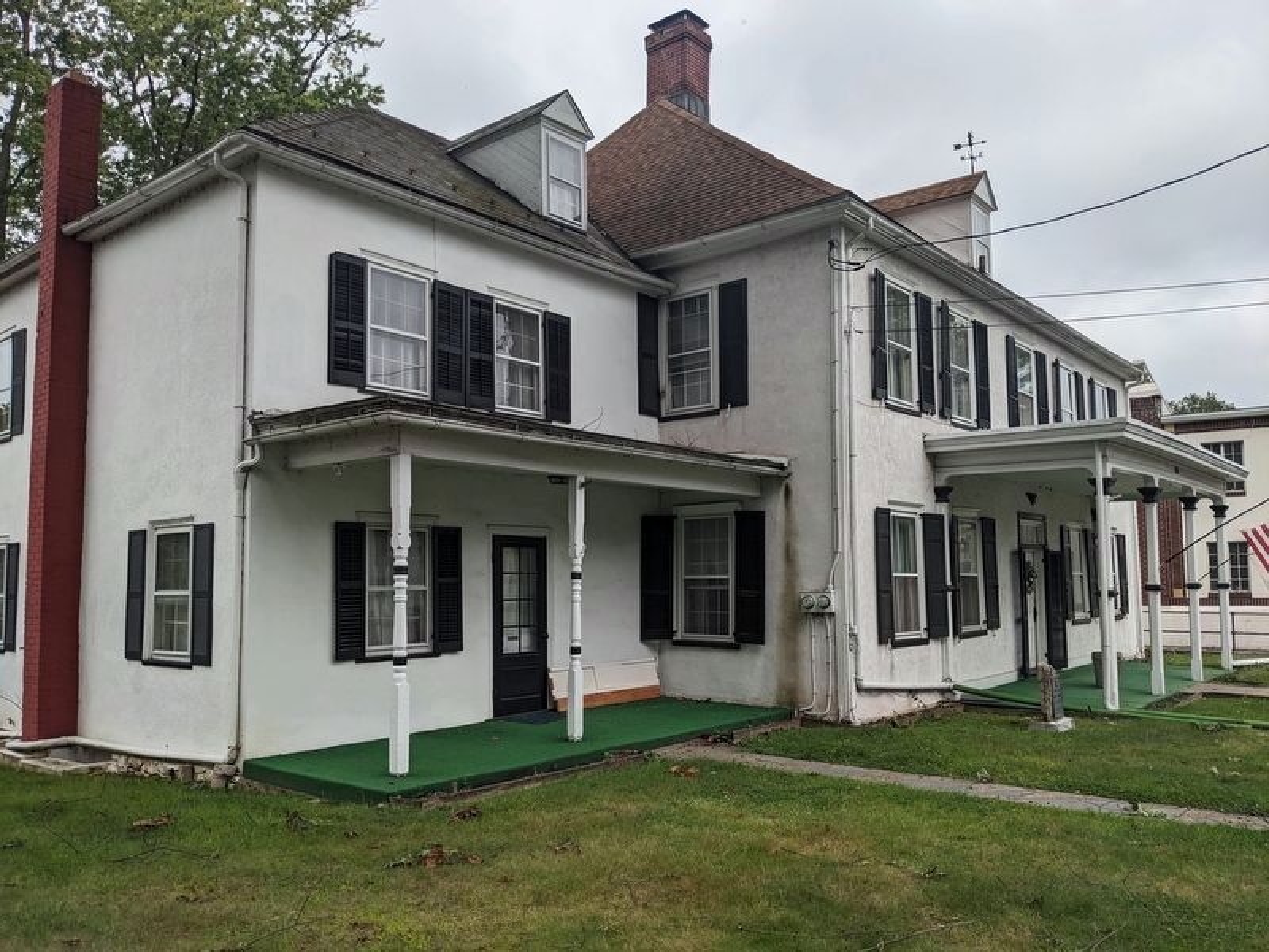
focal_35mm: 27
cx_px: 634
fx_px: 990
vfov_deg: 51.4
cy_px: 476
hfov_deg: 65.3
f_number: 1.73
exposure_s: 1/3906
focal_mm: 4.38
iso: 71
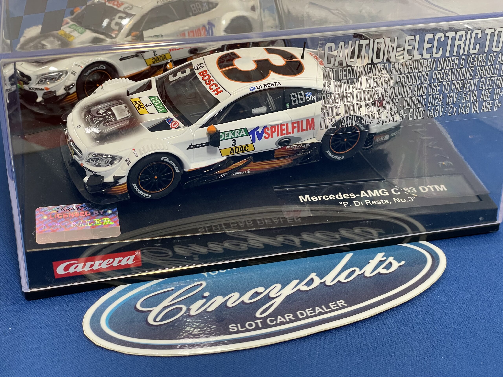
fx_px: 756
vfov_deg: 28.0
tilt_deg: -38.9
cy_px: 188
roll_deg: +1.7
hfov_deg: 36.8
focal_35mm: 52
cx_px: 252
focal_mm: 6
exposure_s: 1/120
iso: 200
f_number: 2
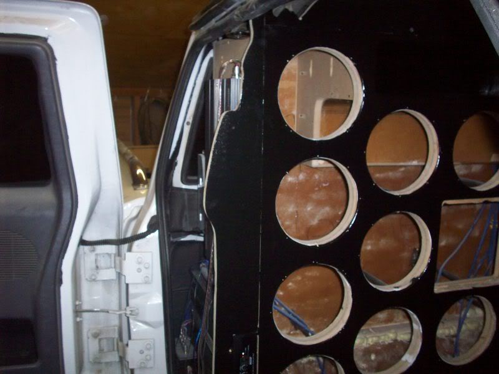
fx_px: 533
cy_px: 187
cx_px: 250
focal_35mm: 37
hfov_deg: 50.1
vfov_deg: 38.7
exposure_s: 1/64
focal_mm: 6.2
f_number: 2.8
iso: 200
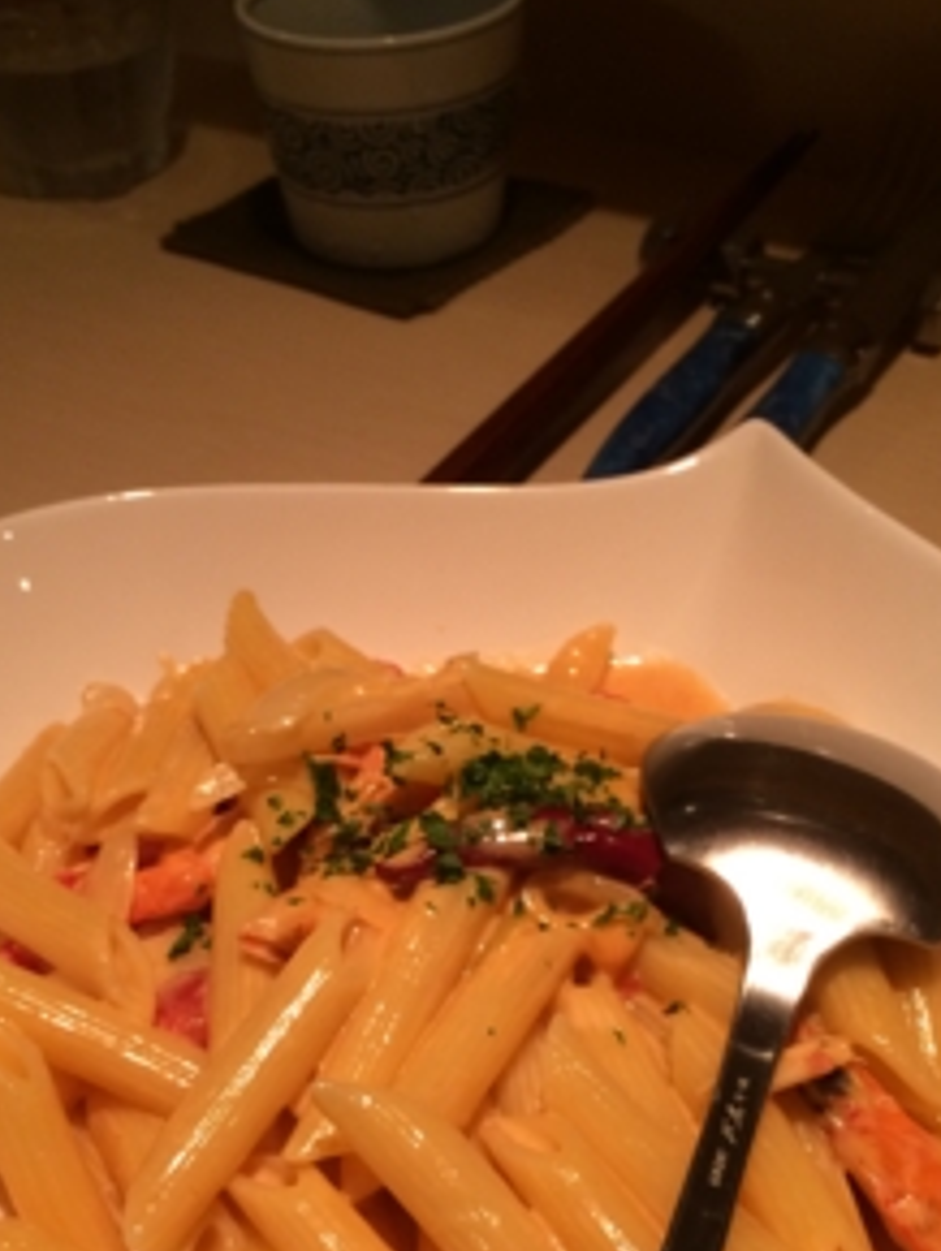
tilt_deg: -44.8
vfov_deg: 41.2
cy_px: 884
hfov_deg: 32.2
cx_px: 440
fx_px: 1629
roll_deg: +7.3
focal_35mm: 45
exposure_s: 1/33
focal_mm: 4.15
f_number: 2.2
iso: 80
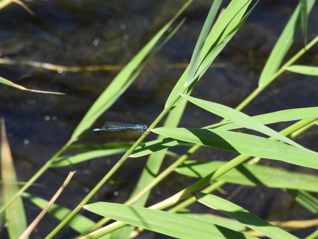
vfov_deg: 1.7
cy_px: 120
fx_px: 7809
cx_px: 159
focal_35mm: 850
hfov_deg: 2.3
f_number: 6.3
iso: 100
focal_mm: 152
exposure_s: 1/250
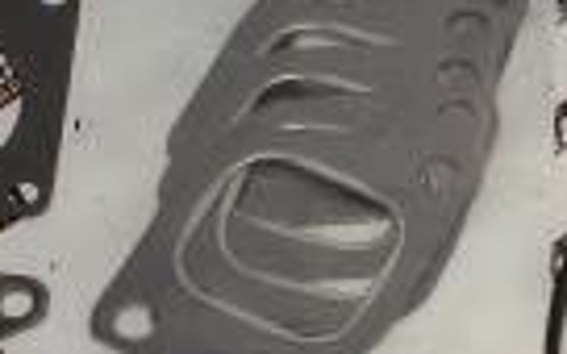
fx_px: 2009
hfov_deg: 15.6
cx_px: 630
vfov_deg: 9.9
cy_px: 460
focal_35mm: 130
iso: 40
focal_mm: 2.93
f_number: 2.4
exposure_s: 1/33
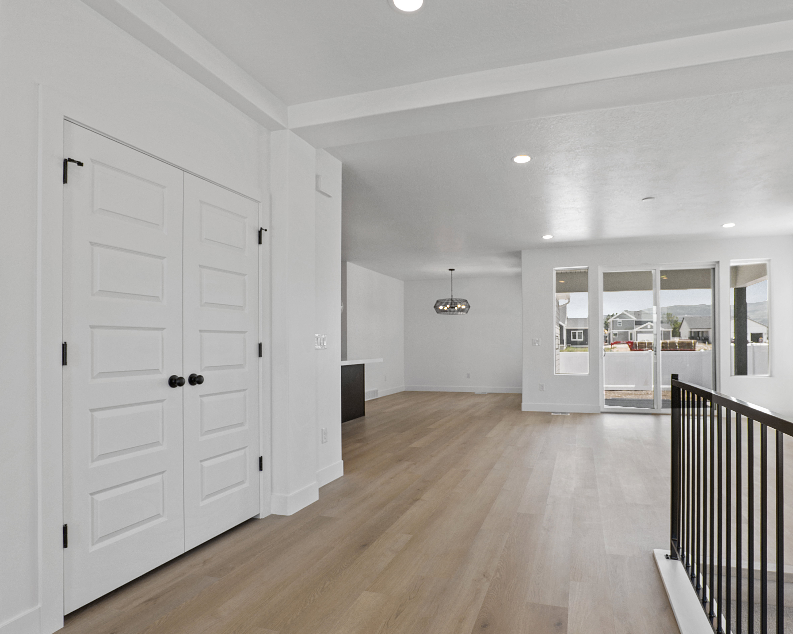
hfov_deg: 82.9
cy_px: 332
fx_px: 446
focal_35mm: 19
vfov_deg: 70.8
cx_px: 443
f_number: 9
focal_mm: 16
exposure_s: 1/13
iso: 250
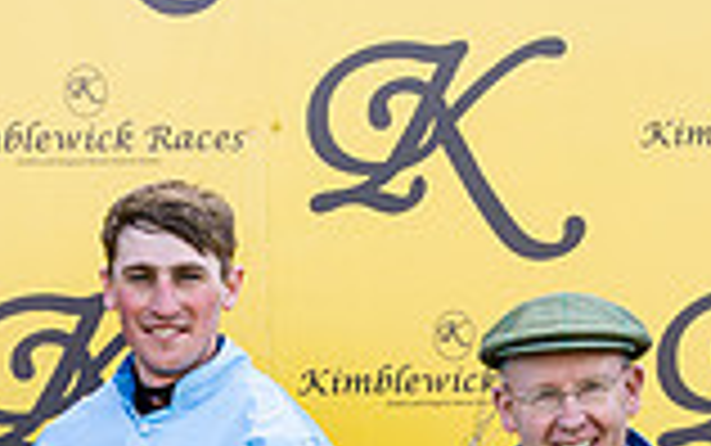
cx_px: 293
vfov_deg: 8.1
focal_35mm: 154
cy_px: 925
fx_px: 2986
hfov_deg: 13.6
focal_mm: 30
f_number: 8
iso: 50
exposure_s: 1/60
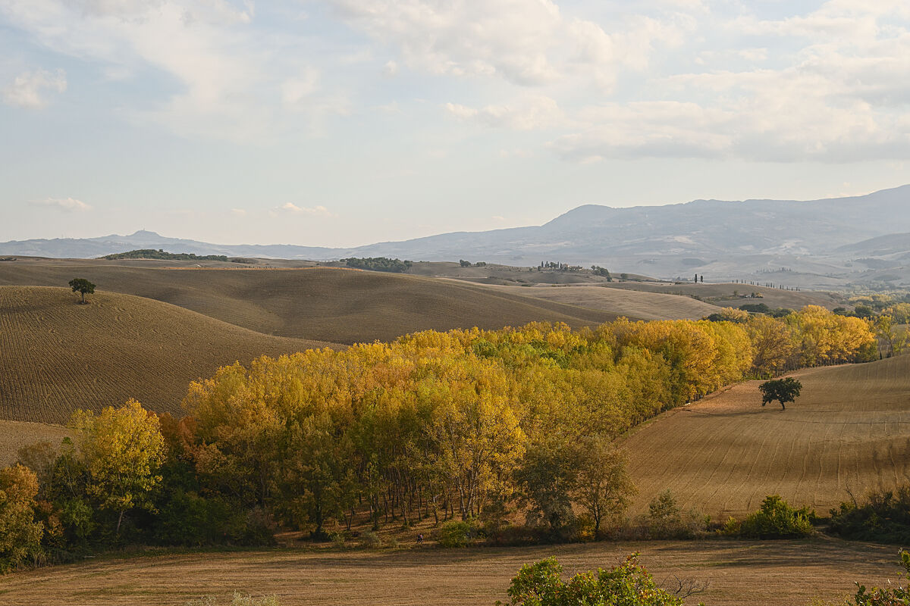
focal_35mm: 56
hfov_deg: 35.9
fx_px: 1403
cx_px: 455
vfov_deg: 24.4
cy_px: 303
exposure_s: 1/250
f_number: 8
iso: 100
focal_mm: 37
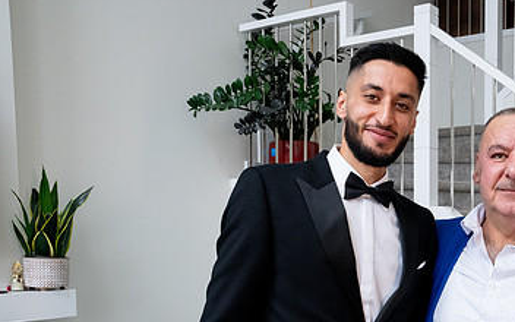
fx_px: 660
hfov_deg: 40.6
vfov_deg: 26.7
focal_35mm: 47
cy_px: 277
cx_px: 421
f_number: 9
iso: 5000
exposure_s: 1/160
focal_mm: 28
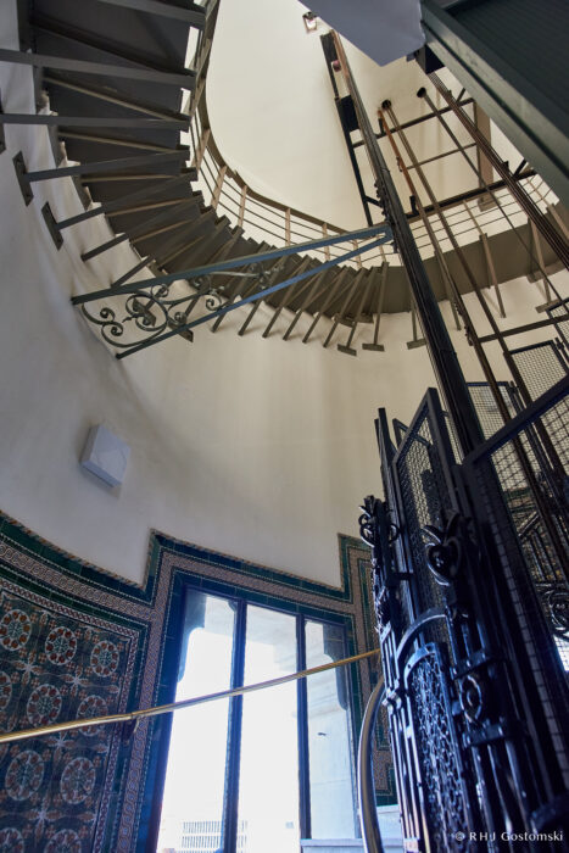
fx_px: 474
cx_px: 284
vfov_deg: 84.0
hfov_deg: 62.0
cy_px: 426
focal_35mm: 20
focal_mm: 20
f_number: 3.5
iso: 800
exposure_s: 1/125
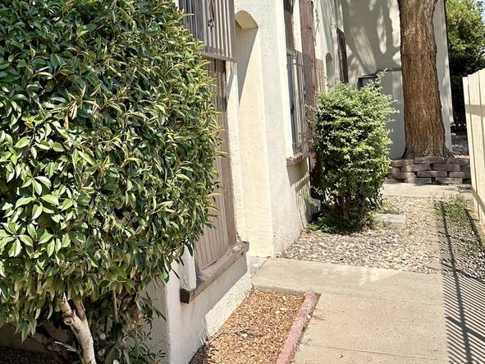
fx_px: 728
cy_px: 66
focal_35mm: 52
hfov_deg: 33.4
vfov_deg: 27.4
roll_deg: +2.9
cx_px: -9
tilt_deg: +3.2
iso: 80
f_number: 1.78
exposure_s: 1/2299
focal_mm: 6.86
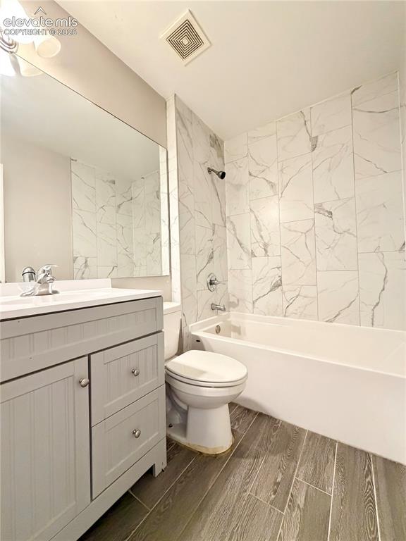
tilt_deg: +0.9
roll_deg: +2.1
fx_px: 219
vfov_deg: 102.1
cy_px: 270
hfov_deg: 85.7
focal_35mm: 14
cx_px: 203
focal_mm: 2.22
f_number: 2.2
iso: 800
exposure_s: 1/60
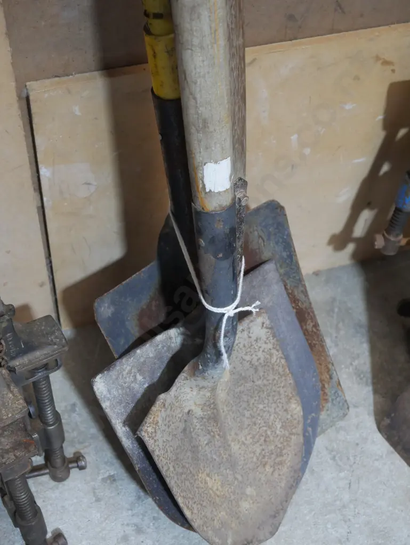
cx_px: 205
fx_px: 789
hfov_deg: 29.1
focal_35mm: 50
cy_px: 272
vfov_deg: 38.2
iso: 1250
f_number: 5.3
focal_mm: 25
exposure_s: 1/60
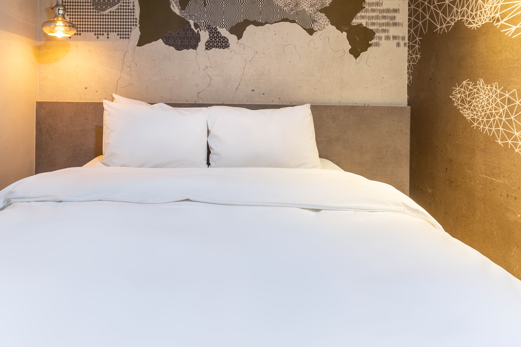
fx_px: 333
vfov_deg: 52.9
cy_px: 92
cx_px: 206
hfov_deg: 75.2
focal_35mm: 23
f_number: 13
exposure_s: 4
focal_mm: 14
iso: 100
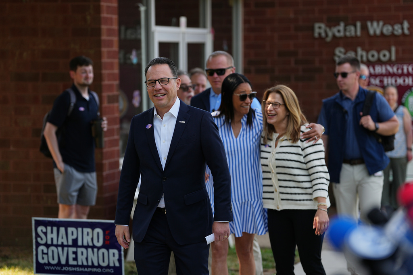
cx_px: 206
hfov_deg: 17.8
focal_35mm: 115
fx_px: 1319
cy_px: 138
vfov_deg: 11.9
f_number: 2.8
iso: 125
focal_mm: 115
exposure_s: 1/1000
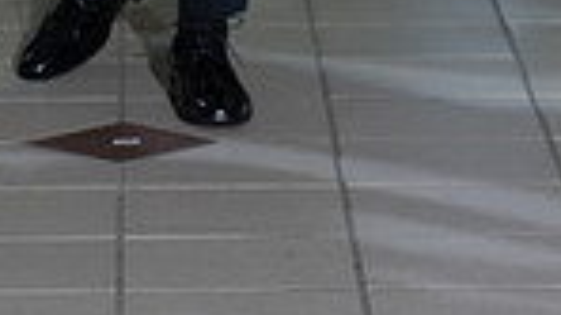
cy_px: -421
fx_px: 5218
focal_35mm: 351
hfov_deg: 6.1
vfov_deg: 3.4
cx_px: 110
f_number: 5
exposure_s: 1/160
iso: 1250
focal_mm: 110
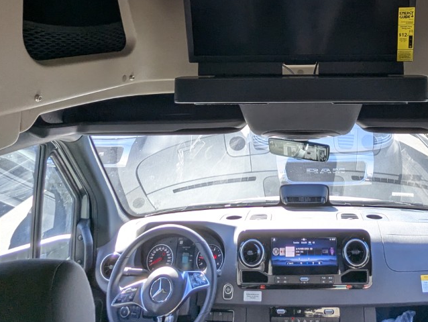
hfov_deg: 51.2
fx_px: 433
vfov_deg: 35.8
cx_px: 298
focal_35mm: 35
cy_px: -17
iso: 60
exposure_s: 1/179
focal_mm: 2.35
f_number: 2.2
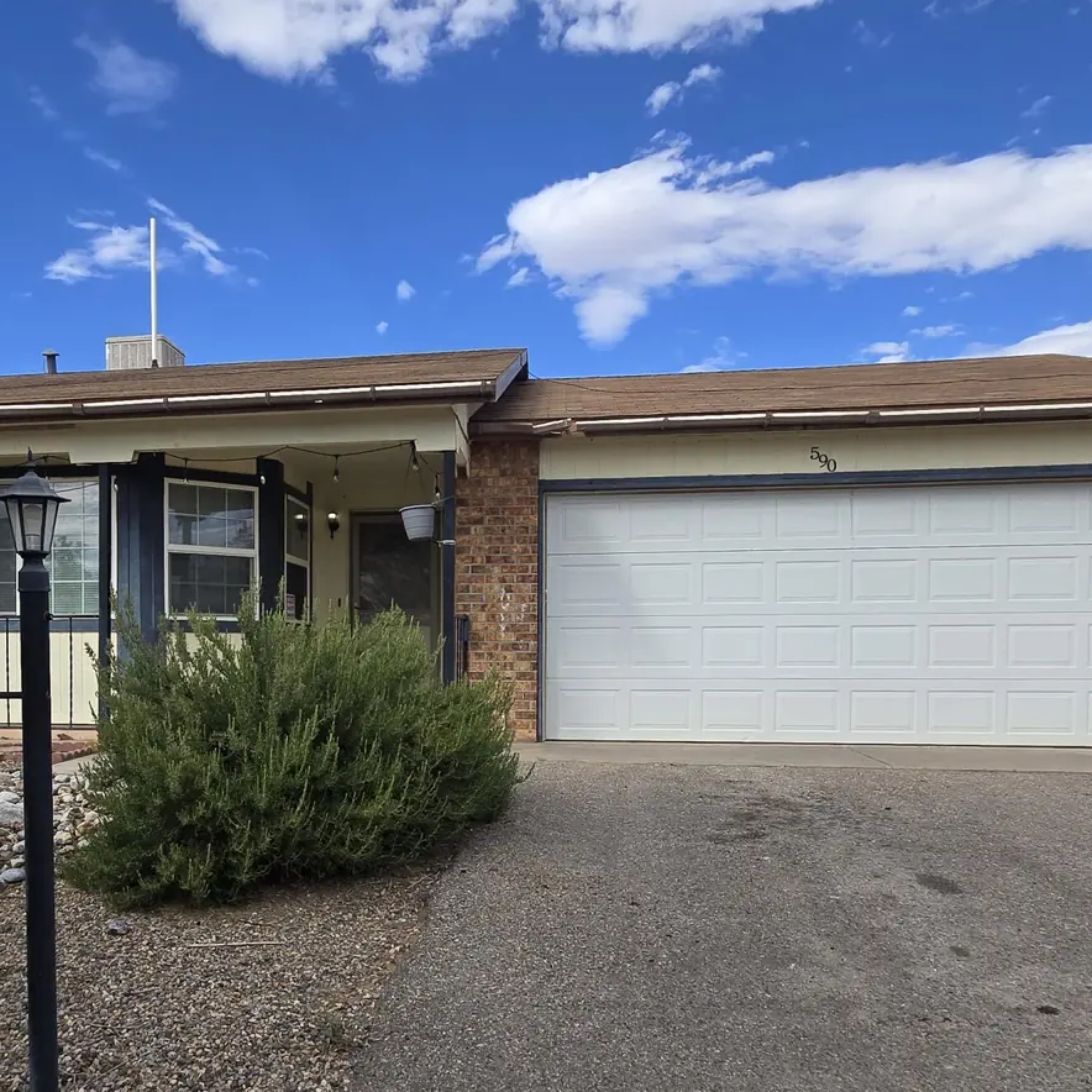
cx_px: 379
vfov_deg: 60.0
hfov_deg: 59.8
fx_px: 928
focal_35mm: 26
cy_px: 694
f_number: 2.2
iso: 50
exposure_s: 1/2000
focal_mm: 2.2
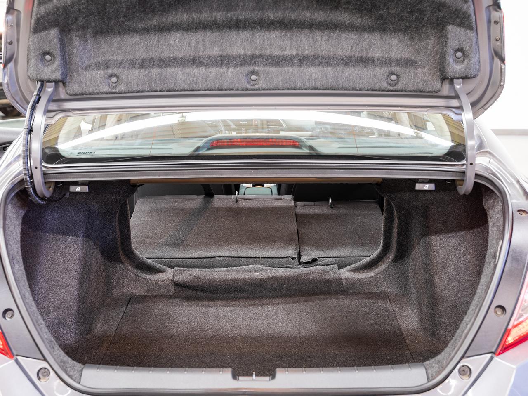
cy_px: 198
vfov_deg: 31.9
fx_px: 693
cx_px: 264
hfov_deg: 41.7
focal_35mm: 45
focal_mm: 42
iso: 100
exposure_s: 1.3
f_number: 5.6
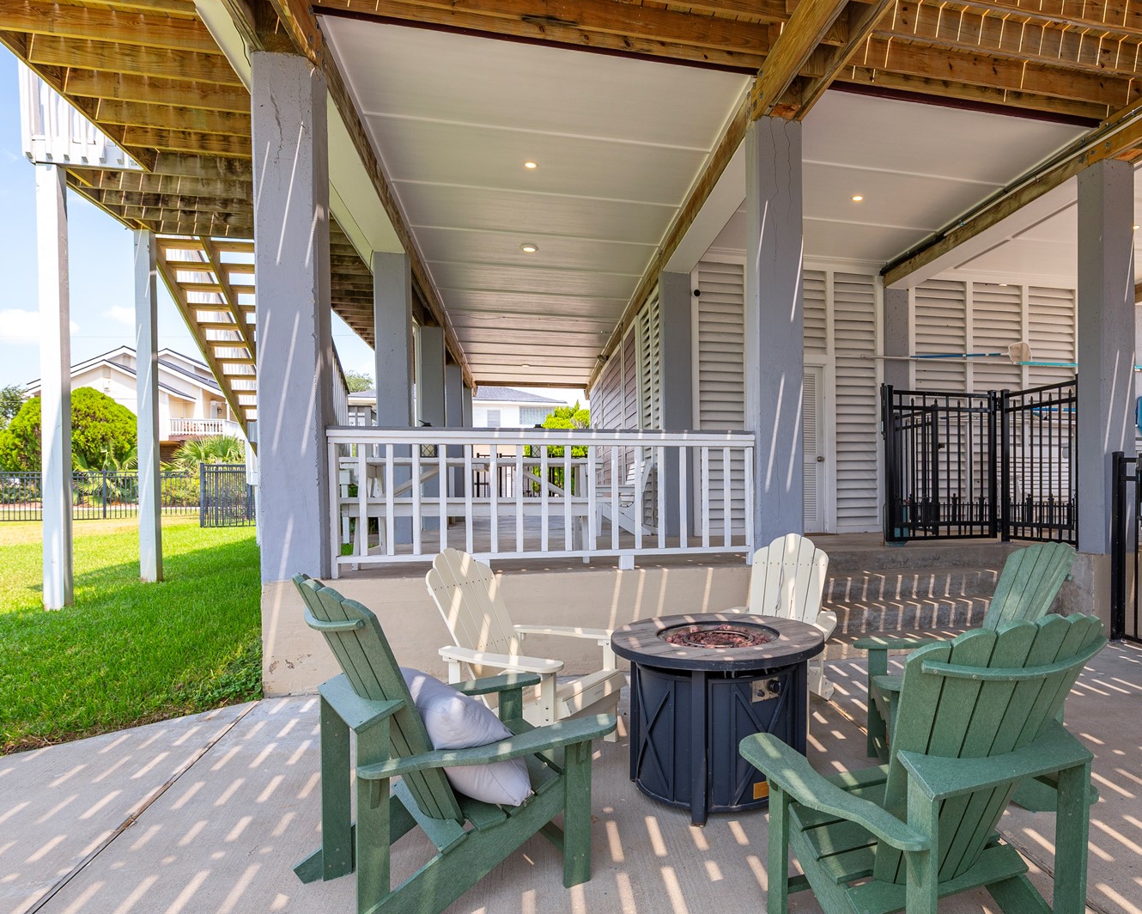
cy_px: 505
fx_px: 777
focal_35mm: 23
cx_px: 739
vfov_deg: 60.7
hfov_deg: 70.9
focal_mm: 15
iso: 125
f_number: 10
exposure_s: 1/80
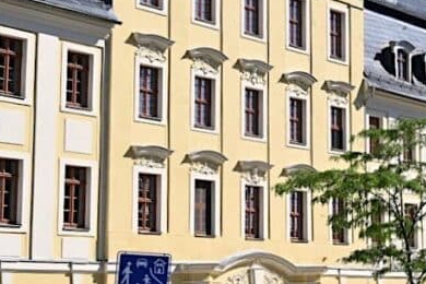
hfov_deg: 22.4
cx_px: 473
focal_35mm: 85
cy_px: 139
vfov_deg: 16.0
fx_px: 1009
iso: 100
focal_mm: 32.5
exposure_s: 1/400
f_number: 7.1
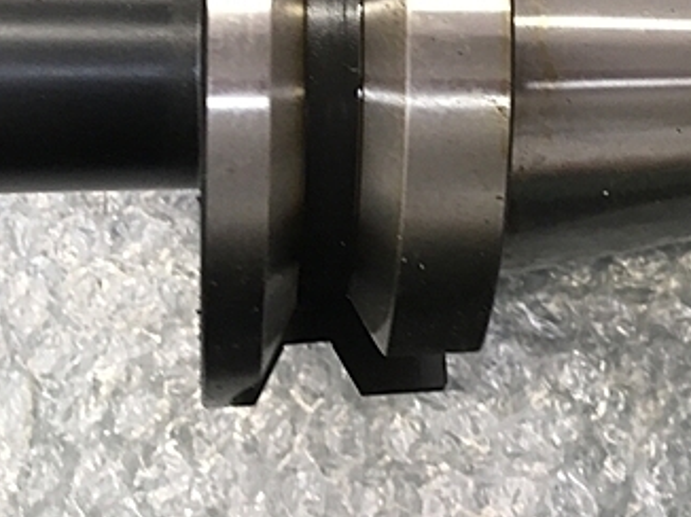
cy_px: 17
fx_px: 1137
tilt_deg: -80.0
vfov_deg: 24.6
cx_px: 502
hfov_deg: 33.3
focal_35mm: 57
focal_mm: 4.15
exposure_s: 1/30
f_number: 2.2
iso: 64
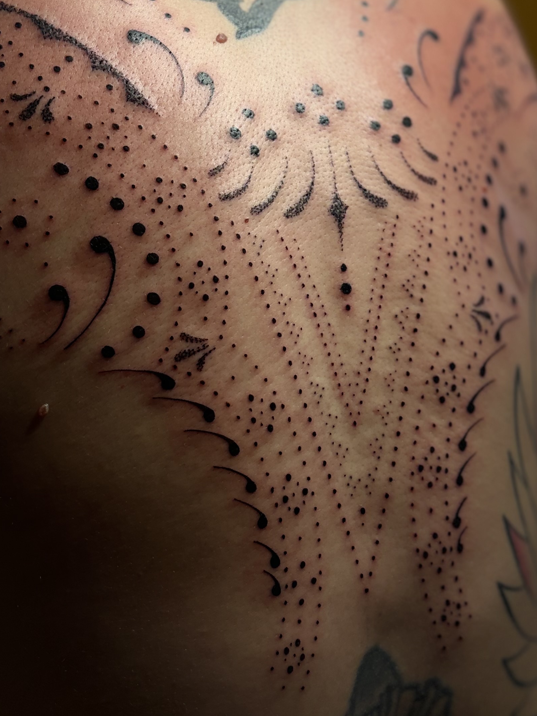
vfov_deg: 38.7
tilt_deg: -13.6
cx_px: 219
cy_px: 285
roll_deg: +0.3
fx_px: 1013
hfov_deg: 29.6
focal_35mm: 49
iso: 125
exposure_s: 1/49
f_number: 1.6
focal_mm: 5.96
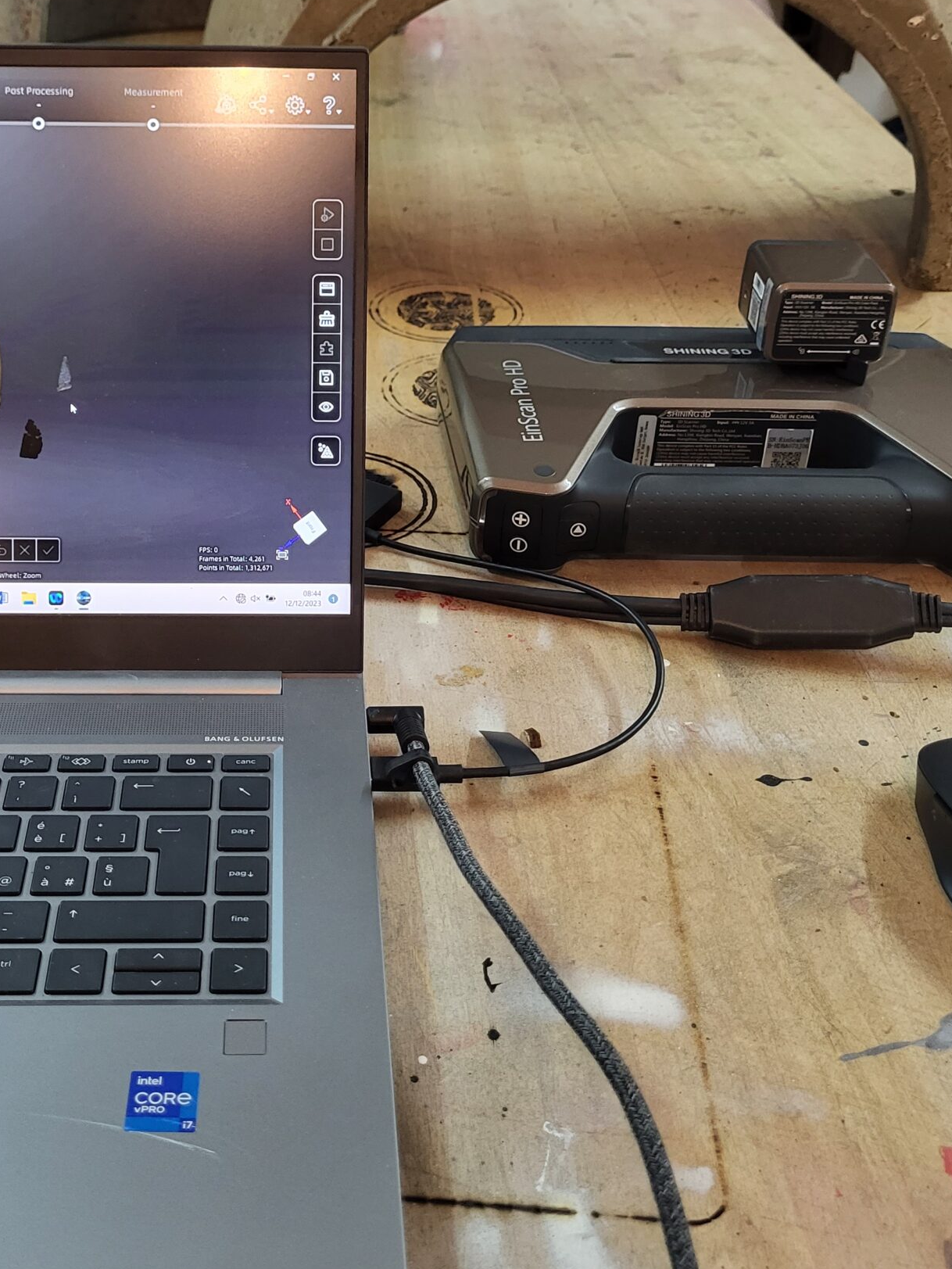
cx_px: 295
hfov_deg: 34.7
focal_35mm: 41
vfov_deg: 45.4
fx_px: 1503
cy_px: 477
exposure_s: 1/50
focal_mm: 5.4
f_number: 1.8
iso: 250
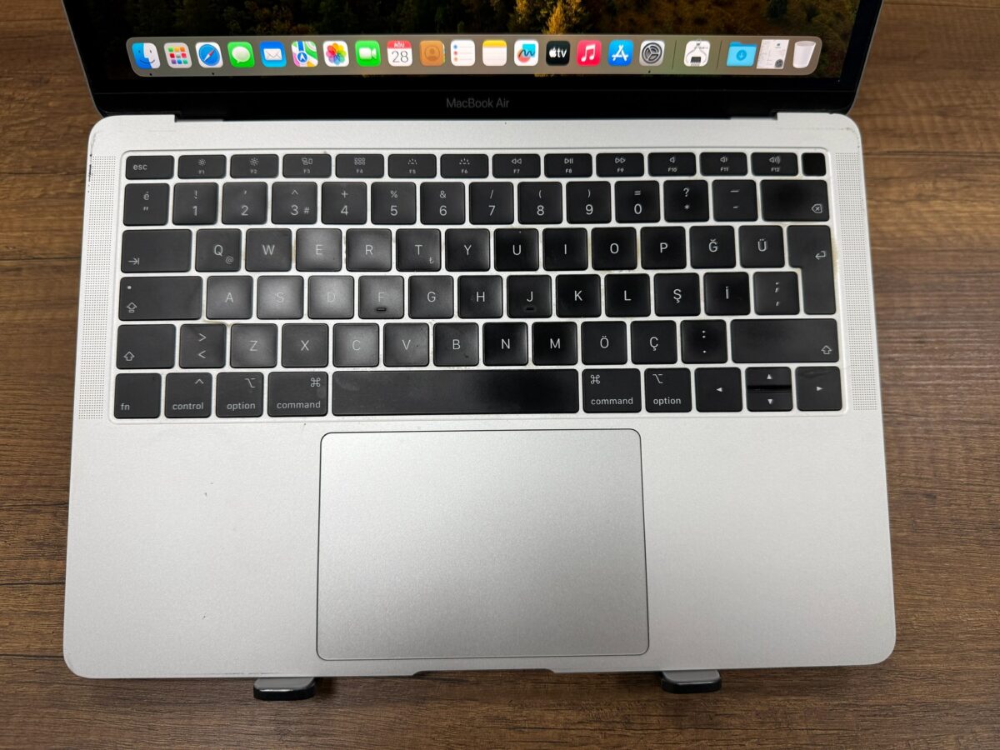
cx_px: 500
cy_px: 375
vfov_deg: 56.8
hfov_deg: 71.6
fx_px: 693
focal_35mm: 24
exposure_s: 1/100
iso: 80
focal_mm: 6.76
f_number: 1.78
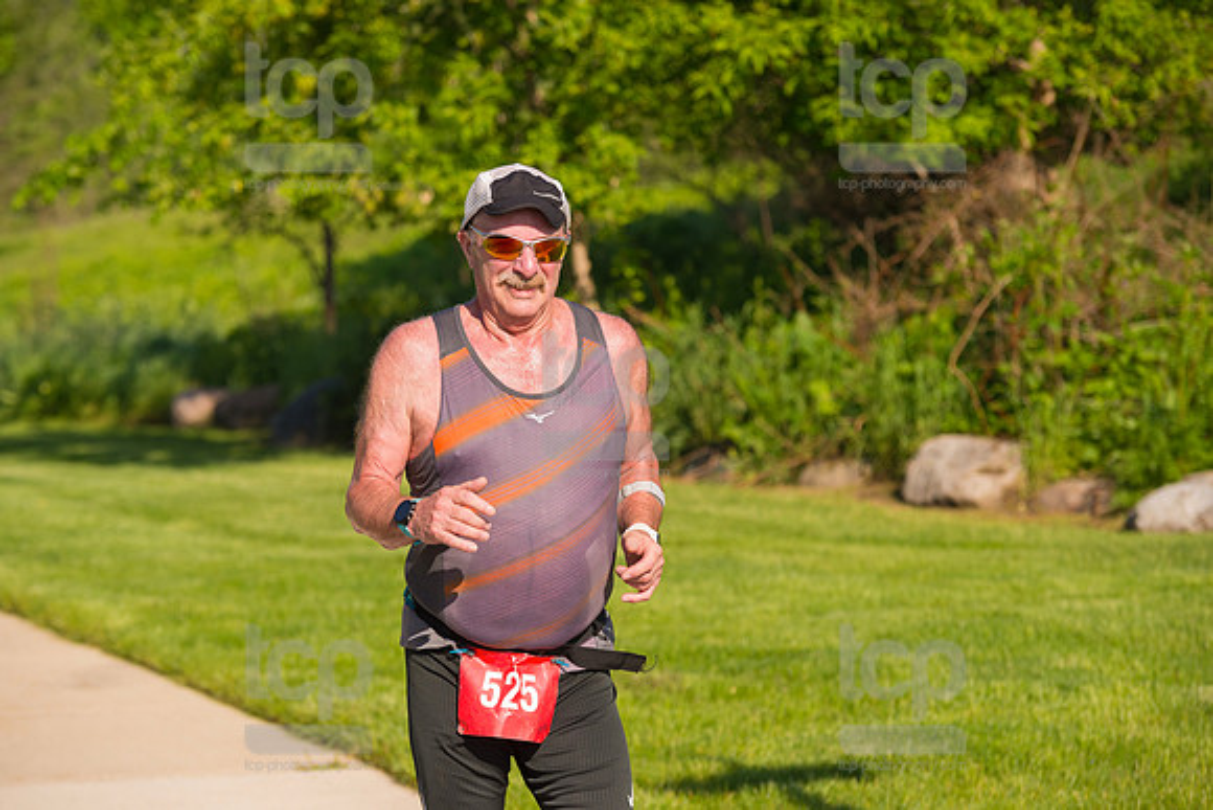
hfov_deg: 15.8
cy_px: 405
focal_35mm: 130
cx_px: 606
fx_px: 4381
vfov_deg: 10.6
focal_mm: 130
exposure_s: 1/2000
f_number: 5.6
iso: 400
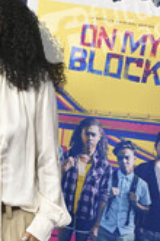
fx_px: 710
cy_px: 247
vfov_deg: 18.7
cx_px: -19
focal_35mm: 106
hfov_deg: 12.6
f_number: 5.6
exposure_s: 1/250
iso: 1250
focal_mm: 44
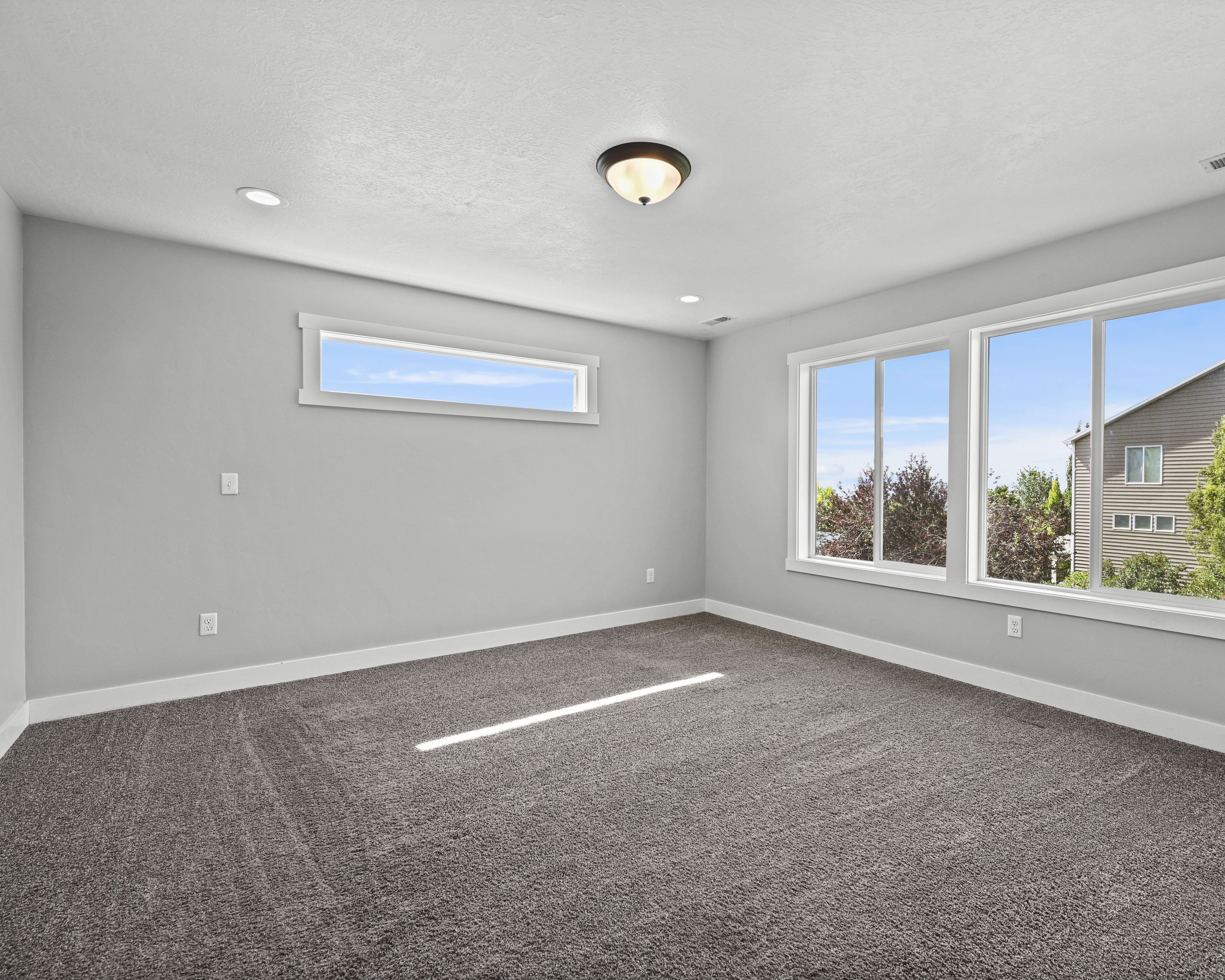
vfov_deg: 80.4
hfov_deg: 92.8
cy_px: 484
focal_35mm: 16
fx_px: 580
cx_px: 672
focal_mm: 14
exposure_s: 1/15
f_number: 7.1
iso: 160
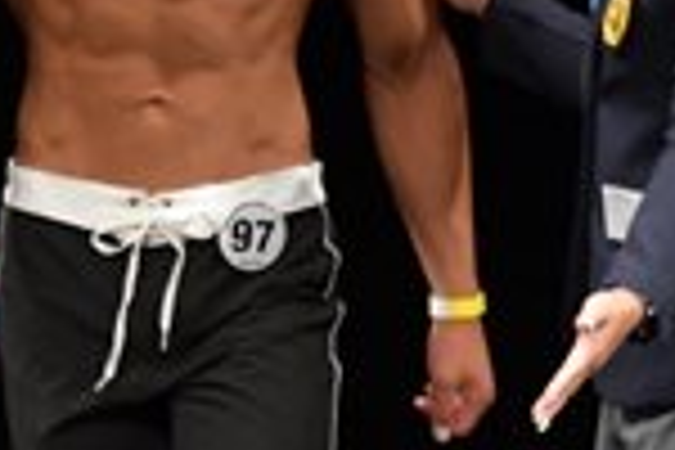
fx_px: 23304
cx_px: 308
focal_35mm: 1243
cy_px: 320
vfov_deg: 1.1
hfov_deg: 1.7
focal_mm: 160
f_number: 5.6
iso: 3200
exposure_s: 1/400
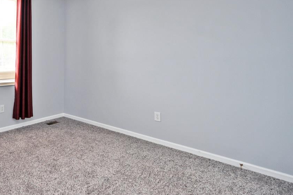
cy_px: 61
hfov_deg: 62.5
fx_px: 203
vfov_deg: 50.1
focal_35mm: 25
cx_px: 41
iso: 400
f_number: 4
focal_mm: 14
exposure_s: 1/60
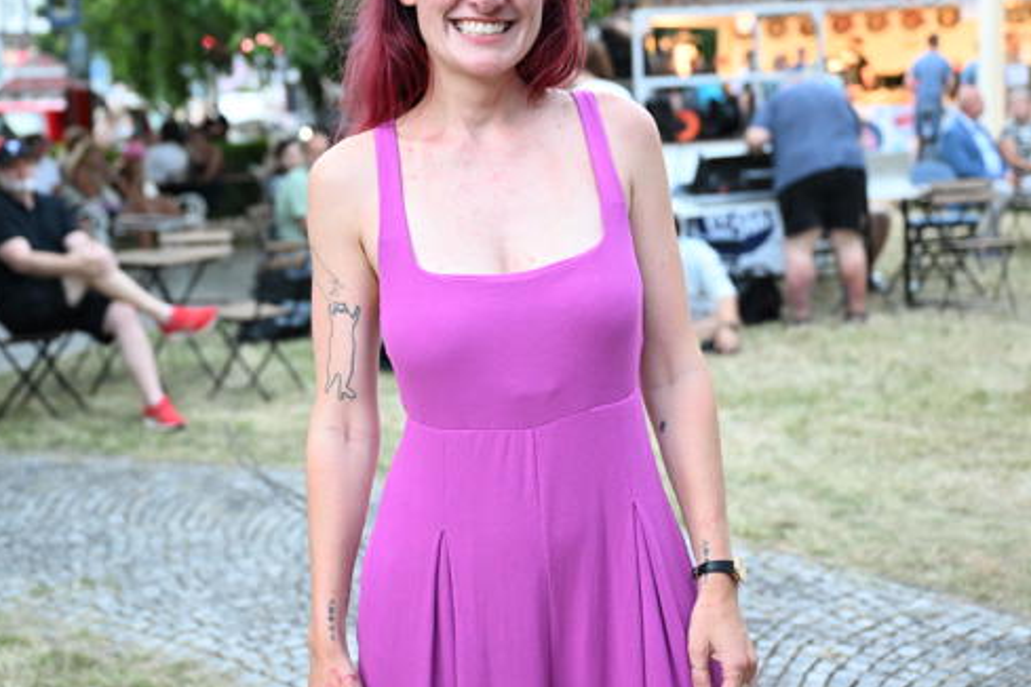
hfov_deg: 36.2
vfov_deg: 24.6
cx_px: 445
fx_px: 1575
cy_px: 299
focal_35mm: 55
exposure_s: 1/500
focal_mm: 39
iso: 2500
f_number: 2.8
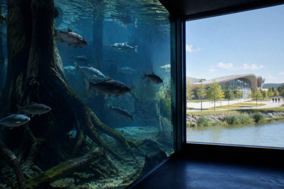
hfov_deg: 48.5
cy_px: 94
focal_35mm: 40
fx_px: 315
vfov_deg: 33.4
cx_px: 142
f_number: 11
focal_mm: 40
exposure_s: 1/80
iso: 320
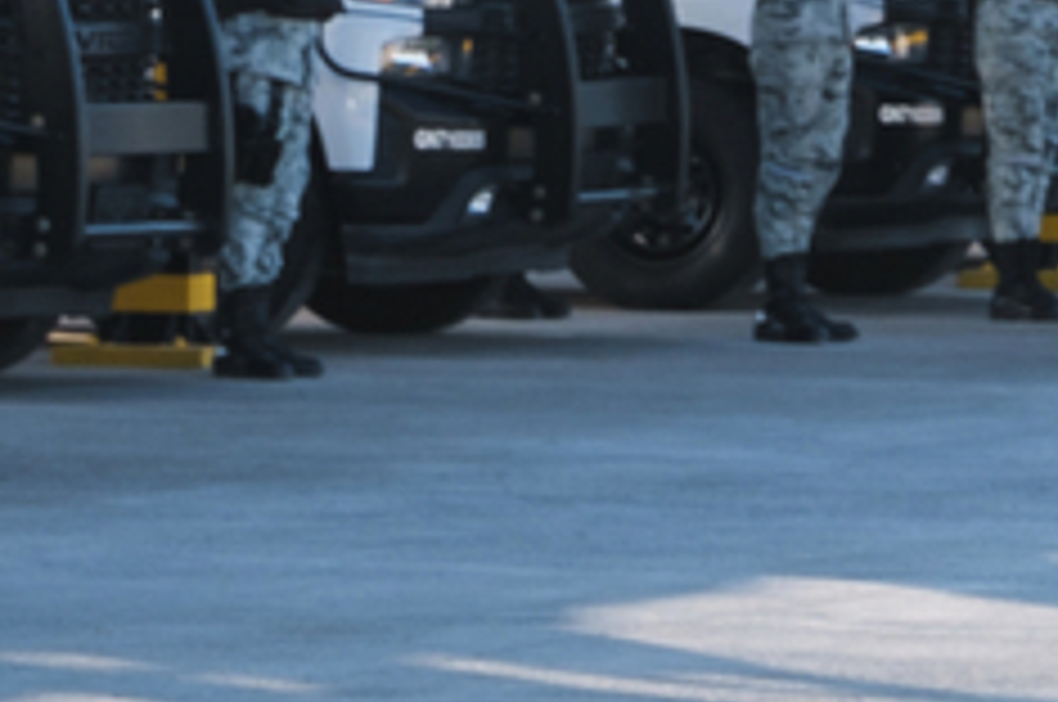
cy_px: -133
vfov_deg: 3.8
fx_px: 10507
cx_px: 819
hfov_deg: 5.8
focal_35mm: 358
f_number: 5.6
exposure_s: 1/160
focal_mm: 70
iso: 160
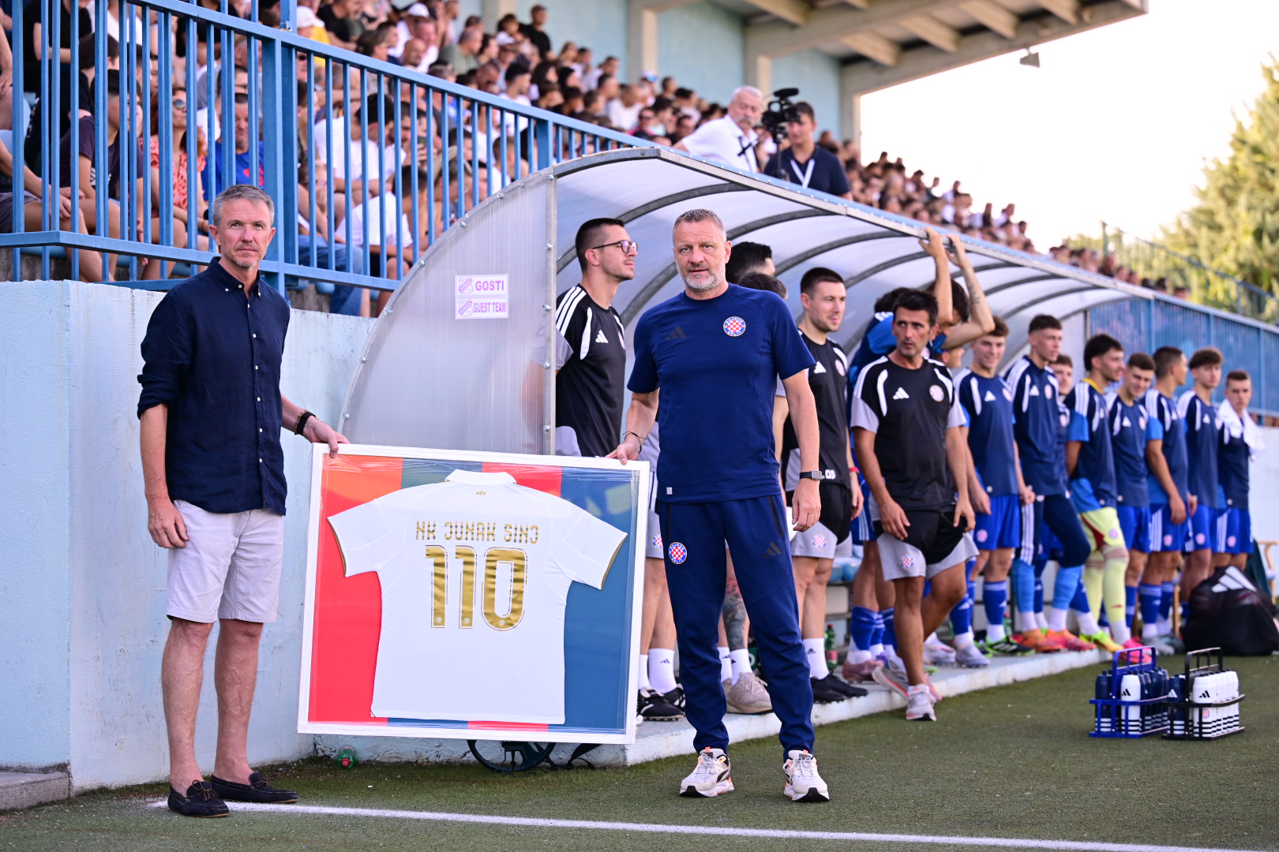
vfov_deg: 16.7
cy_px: 426
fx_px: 2913
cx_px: 640
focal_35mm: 82
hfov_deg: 24.8
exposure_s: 1/640
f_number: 2.8
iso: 320
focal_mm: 82
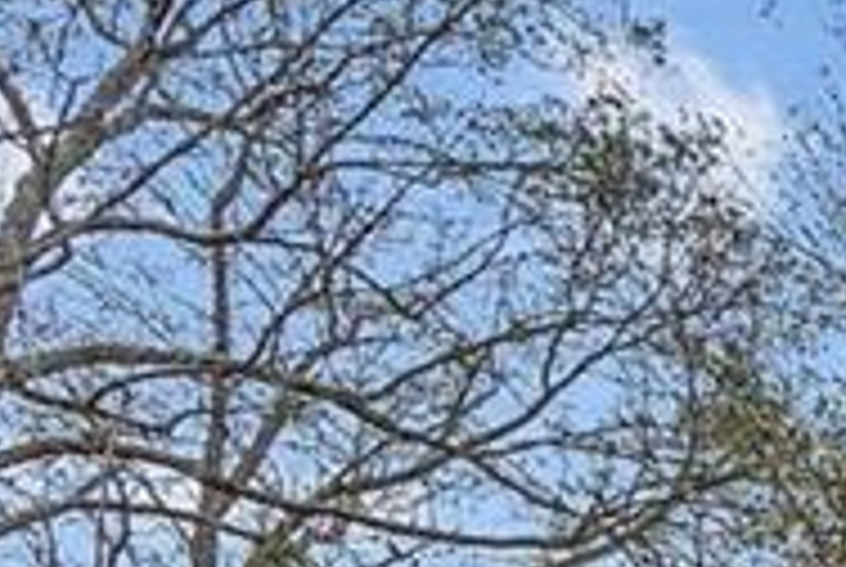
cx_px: 2259
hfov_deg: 13.2
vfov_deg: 12.2
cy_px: 1413
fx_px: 2048
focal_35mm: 87
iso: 400
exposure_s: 1/25
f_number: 10
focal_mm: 16
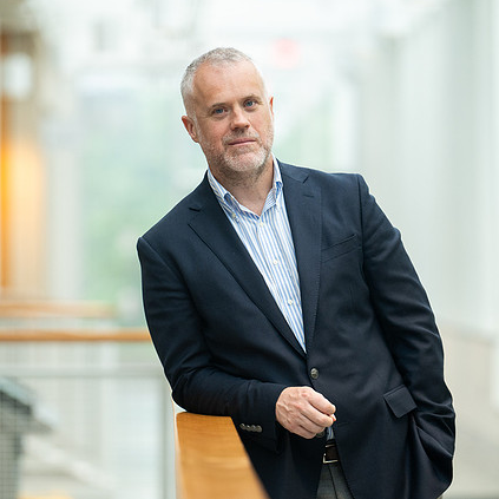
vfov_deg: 7.1
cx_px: 185
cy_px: 274
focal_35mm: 247
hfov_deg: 7.1
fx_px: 4028
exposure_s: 1/200
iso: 1000
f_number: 3.2
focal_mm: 170
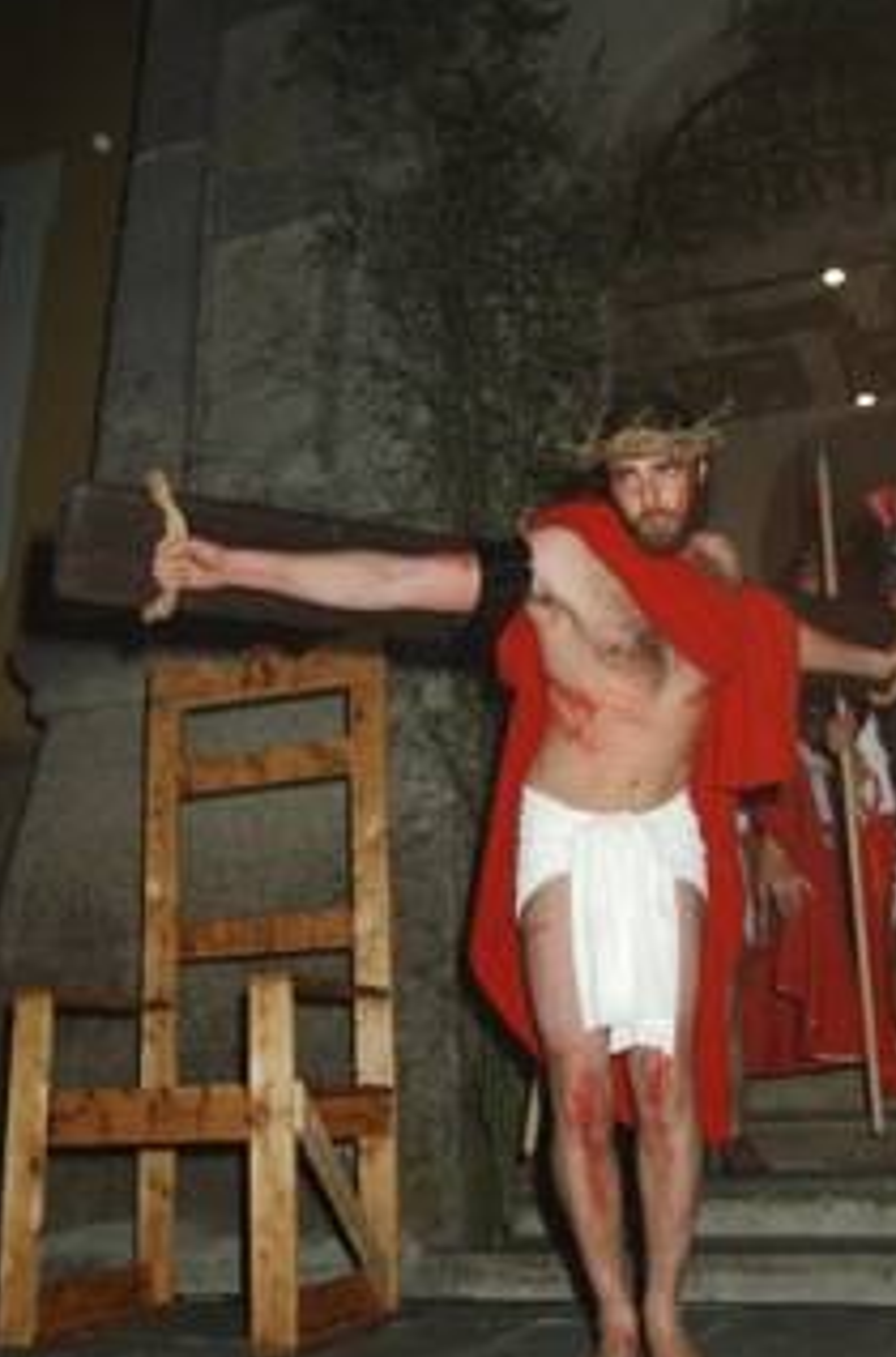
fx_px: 1278
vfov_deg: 55.8
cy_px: 747
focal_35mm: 34
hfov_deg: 38.4
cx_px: 557
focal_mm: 18
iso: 400
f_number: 5.6
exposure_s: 1/60
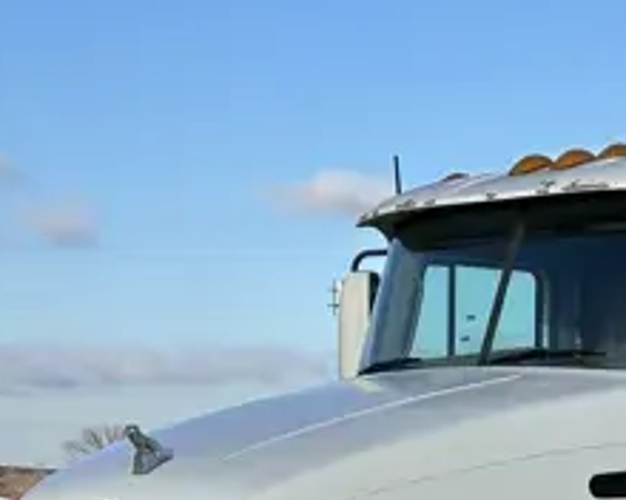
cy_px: 565
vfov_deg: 11.2
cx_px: 777
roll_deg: +0.6
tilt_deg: -1.1
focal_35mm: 136
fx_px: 2520
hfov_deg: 13.7
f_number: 1.78
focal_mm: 6.86
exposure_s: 1/3472
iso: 64
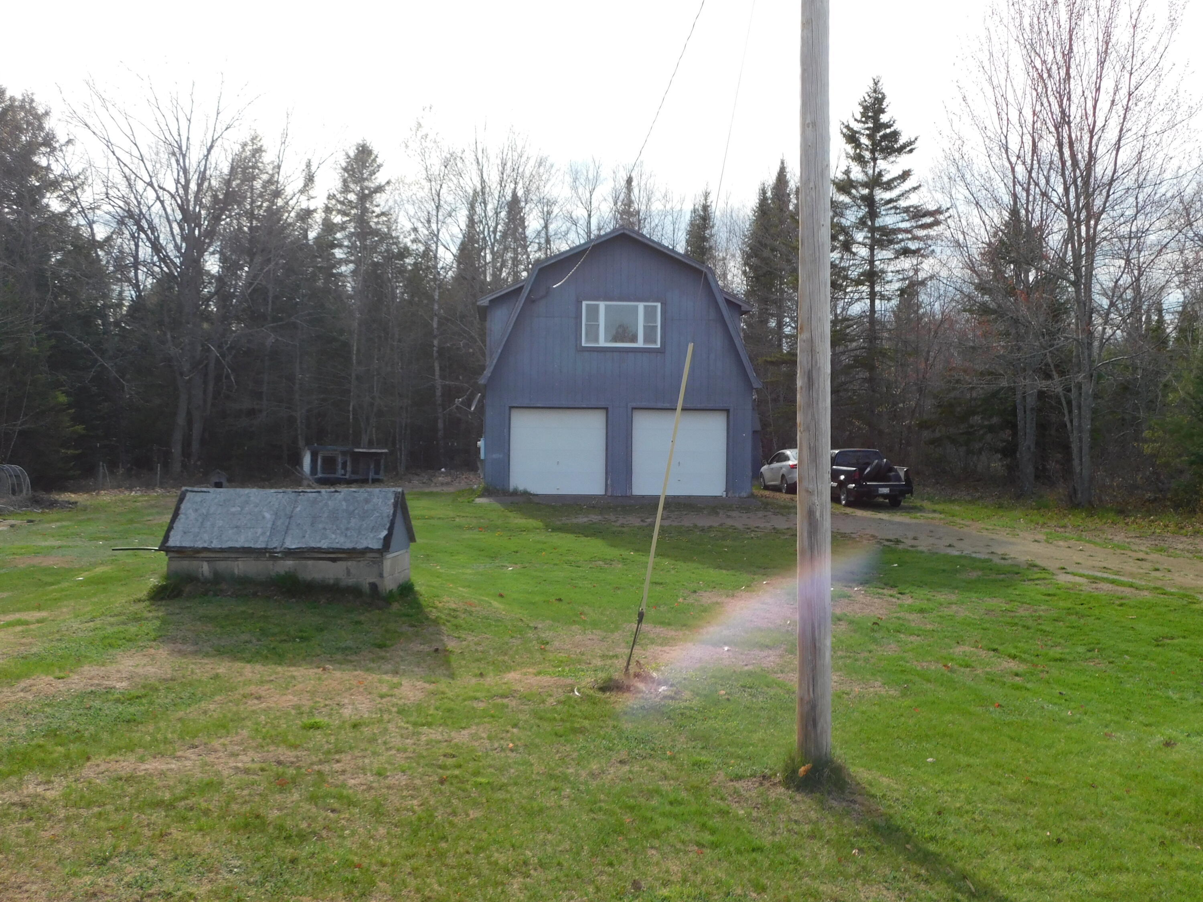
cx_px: 602
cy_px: 451
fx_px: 1251
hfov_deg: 51.4
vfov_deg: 39.7
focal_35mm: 36
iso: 125
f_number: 3.5
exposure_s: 1/640
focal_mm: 6.3
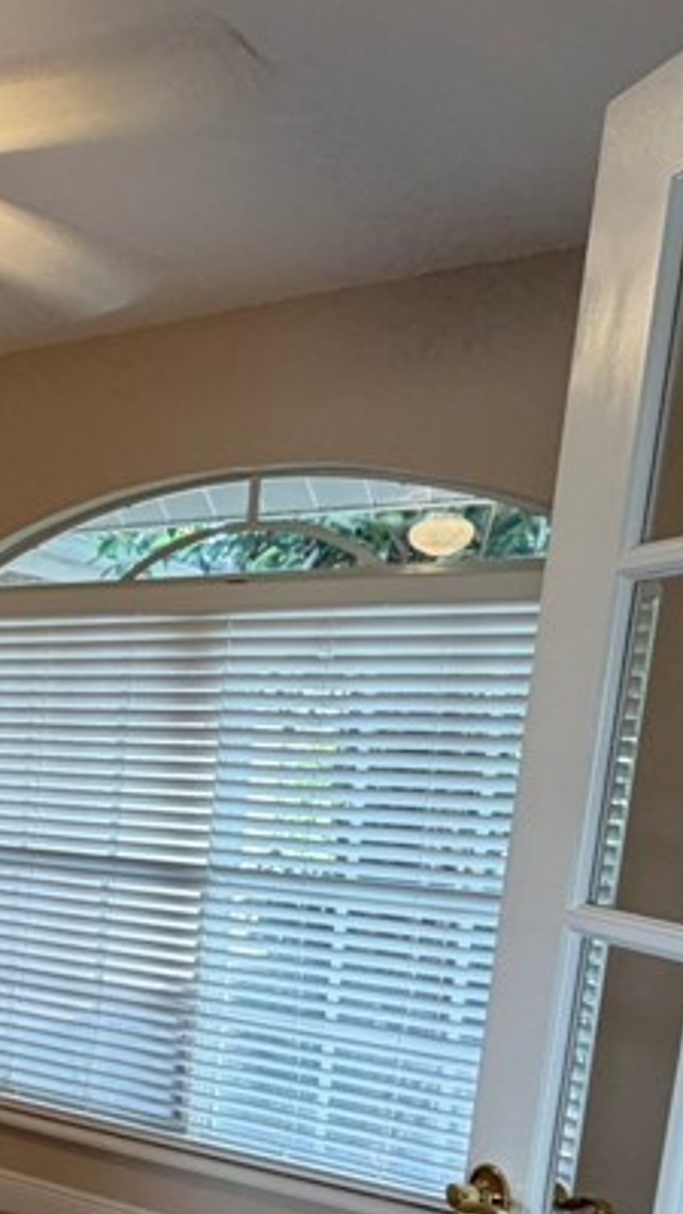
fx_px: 1256
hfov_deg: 26.5
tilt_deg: -11.6
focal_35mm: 39
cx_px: -170
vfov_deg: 48.9
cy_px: 956
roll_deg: -0.8
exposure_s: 1/60
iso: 200
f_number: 2.2
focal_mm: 2.22
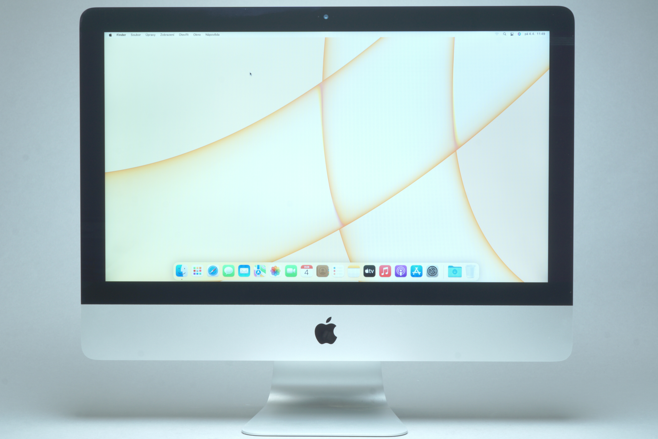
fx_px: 850
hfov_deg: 42.3
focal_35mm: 46
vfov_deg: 29.0
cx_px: 329
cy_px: 220
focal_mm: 31
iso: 200
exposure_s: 1/8
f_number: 13
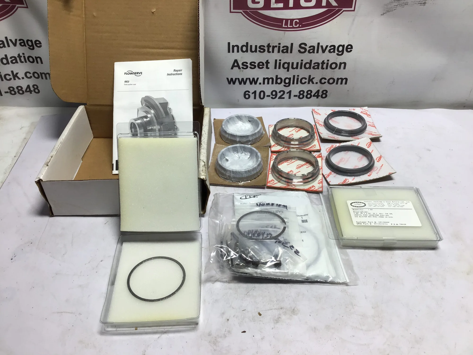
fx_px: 424
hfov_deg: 58.4
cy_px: 178
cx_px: 236
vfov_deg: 45.4
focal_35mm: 31
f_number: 2.4
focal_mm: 3.3
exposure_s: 1/120
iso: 25
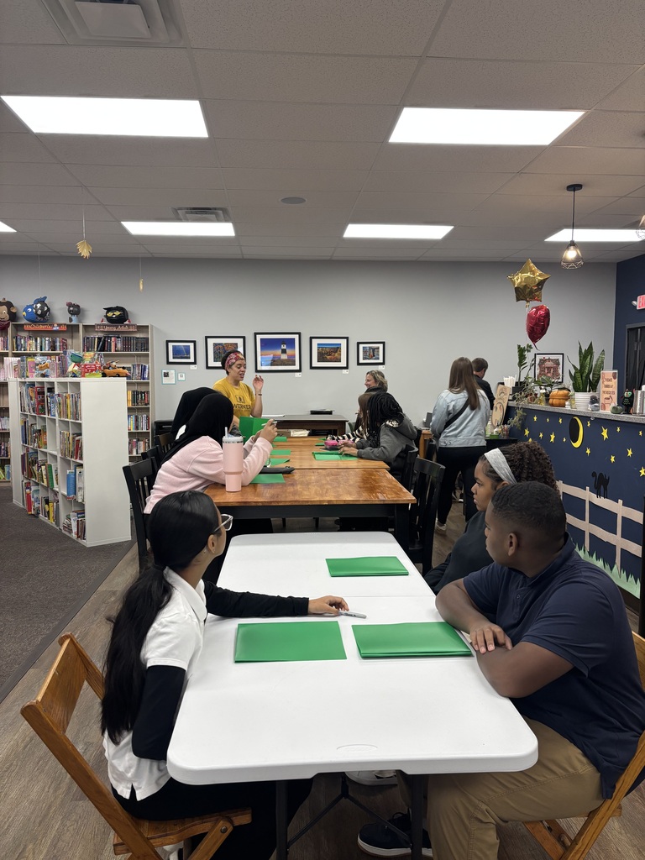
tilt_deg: -5.1
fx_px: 646
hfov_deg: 53.1
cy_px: 430
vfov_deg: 67.3
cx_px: 322
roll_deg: -0.4
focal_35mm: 26
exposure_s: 1/120
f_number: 1.6
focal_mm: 5.96
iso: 125
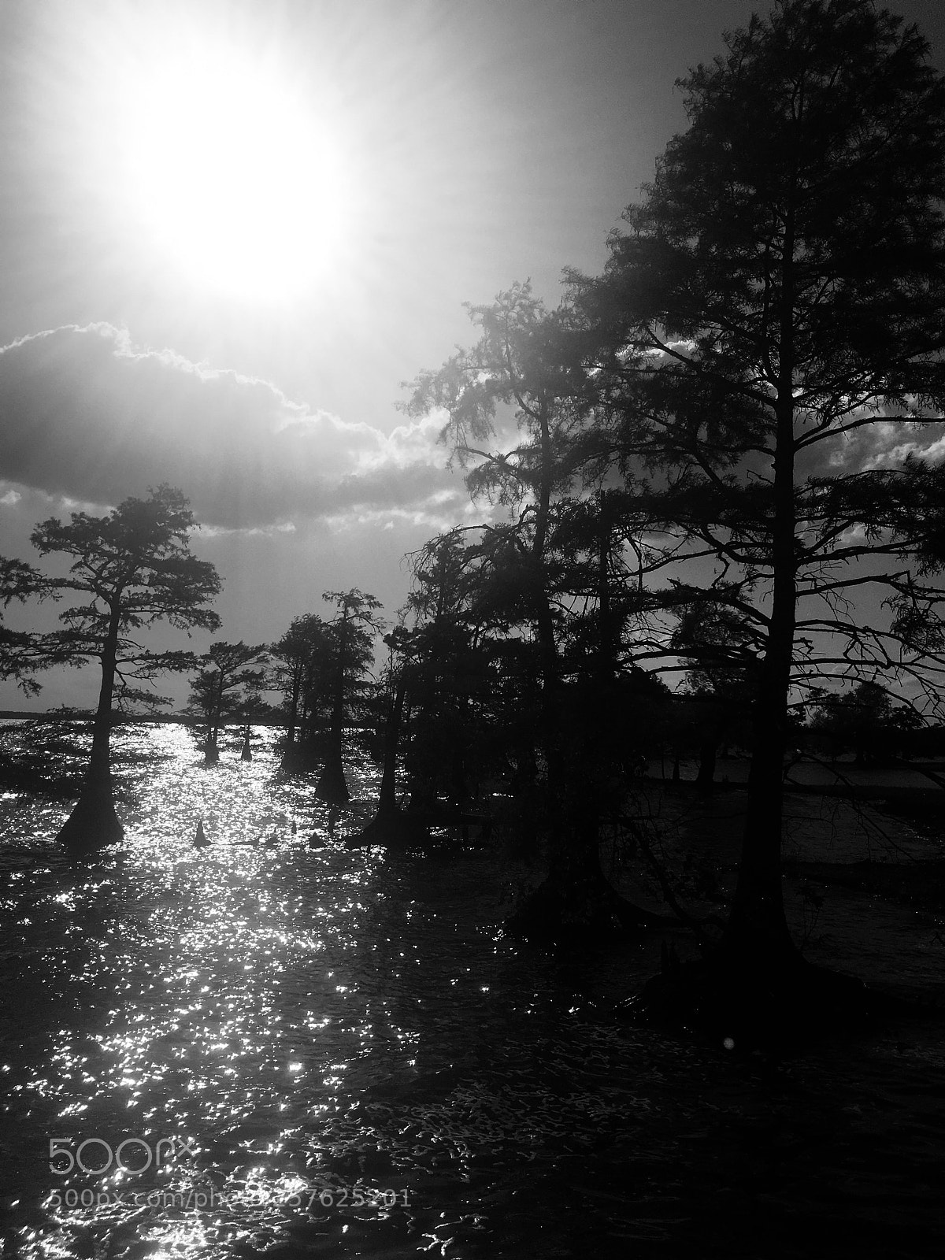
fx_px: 1056
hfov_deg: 48.2
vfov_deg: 61.7
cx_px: 472
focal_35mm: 29
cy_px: 630
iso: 25
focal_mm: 4.15
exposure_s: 1/19231
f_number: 2.2
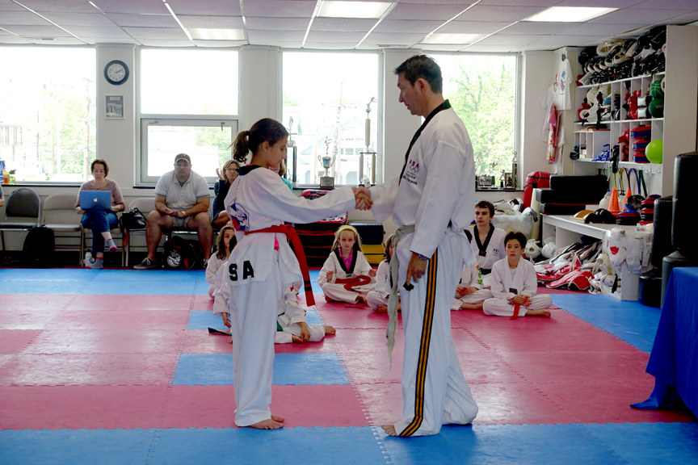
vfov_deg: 21.2
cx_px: 349
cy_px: 232
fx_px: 1241
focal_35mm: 64
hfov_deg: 31.4
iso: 125
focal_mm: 23.53
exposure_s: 1/160
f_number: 4
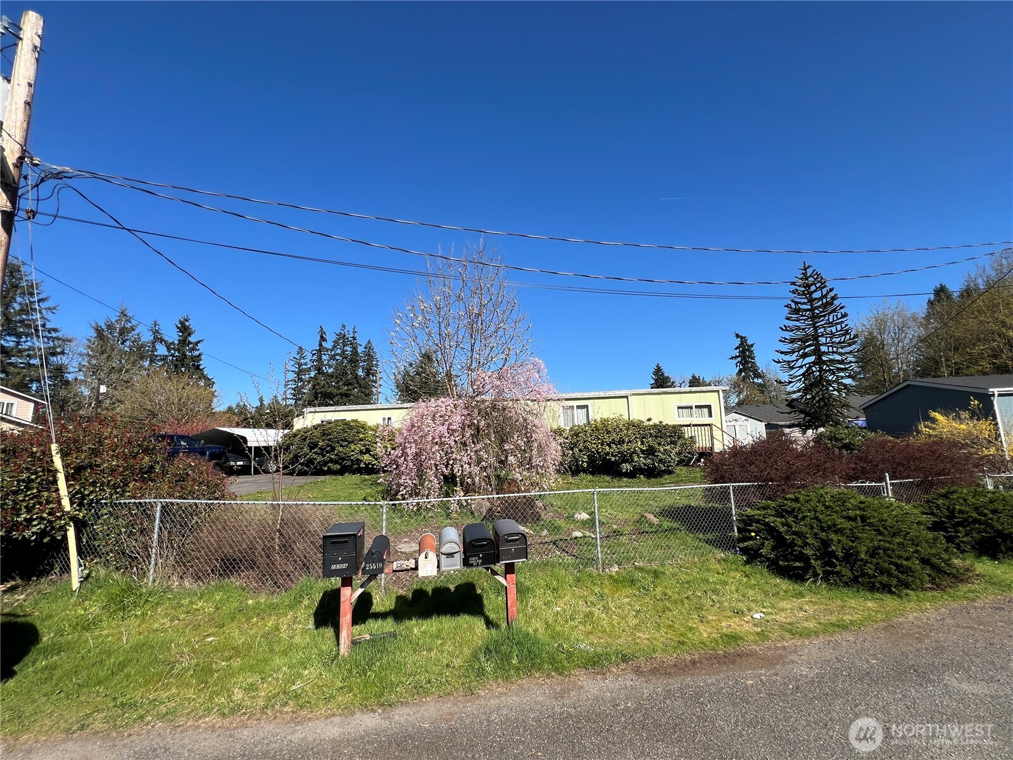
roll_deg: +1.1
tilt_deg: +9.7
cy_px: 380
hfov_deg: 106.2
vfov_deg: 89.9
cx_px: 506
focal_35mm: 13
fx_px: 380
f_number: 1.8
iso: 32
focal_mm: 1.57
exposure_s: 1/1410
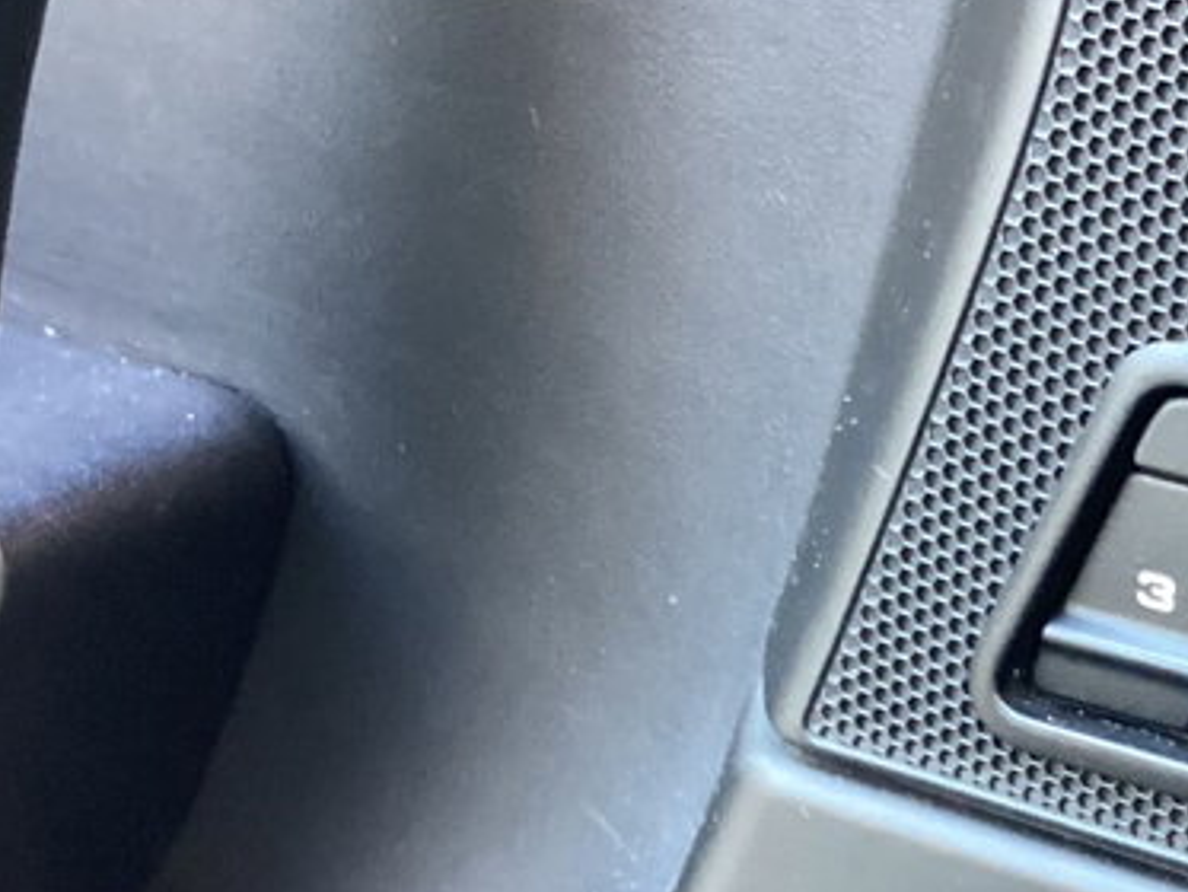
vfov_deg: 17.0
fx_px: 2918
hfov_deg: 22.1
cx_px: 1217
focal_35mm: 85
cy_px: 873
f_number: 2.4
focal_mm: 3.3
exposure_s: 1/33
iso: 250
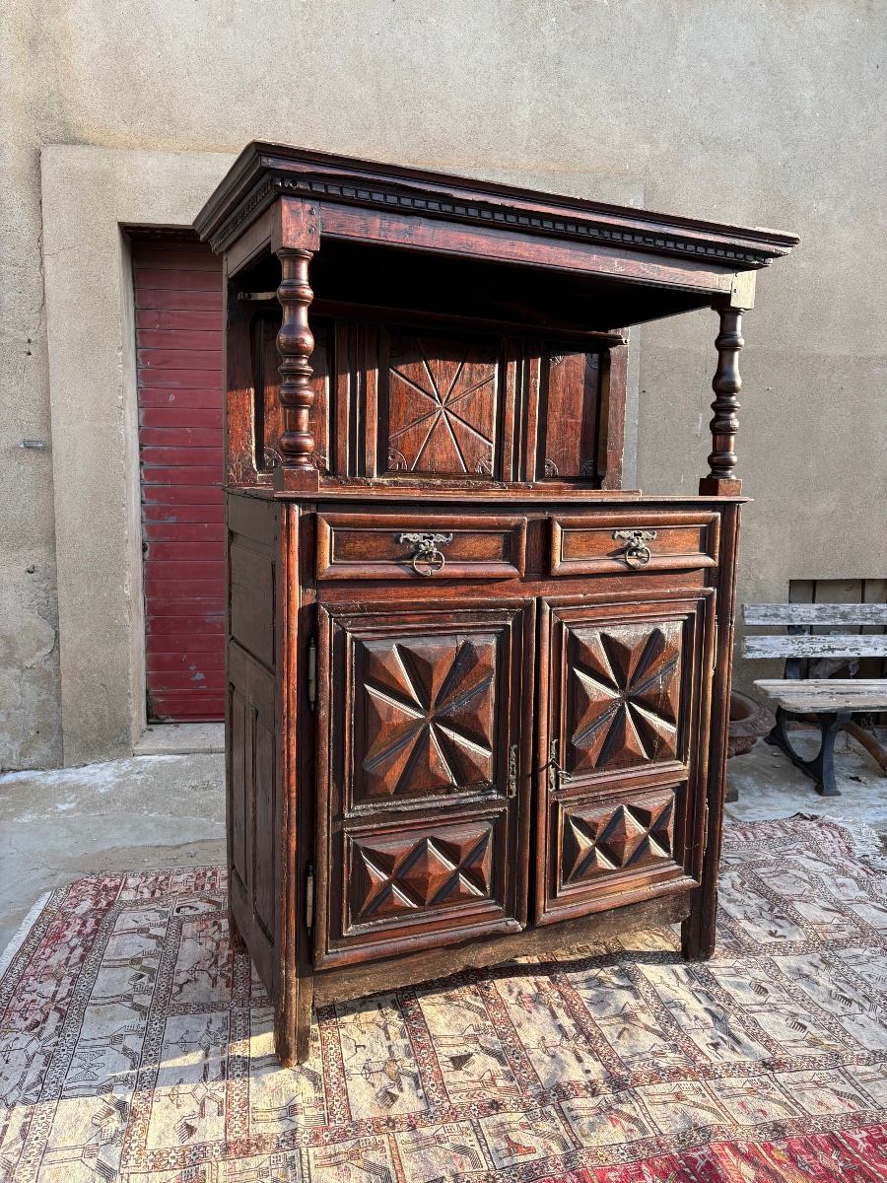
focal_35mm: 26
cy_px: 592
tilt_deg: -5.2
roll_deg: -1.1
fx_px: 888
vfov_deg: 67.3
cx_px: 444
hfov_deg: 53.1
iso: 40
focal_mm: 5.96
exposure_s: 1/243
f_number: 1.6
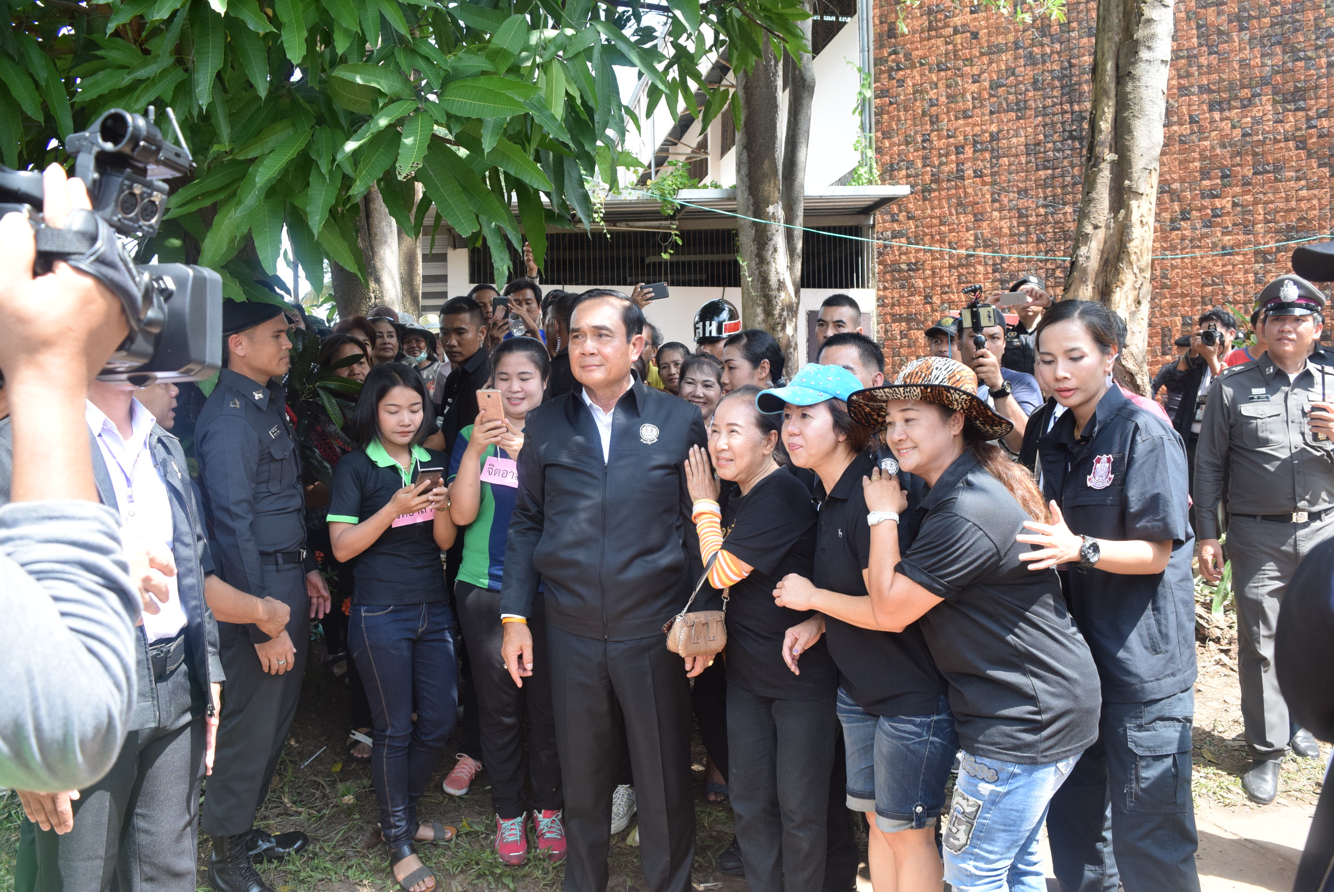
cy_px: 446
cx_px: 667
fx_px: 1001
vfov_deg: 48.0
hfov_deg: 67.3
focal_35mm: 27
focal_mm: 18
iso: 800
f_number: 5
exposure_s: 1/500
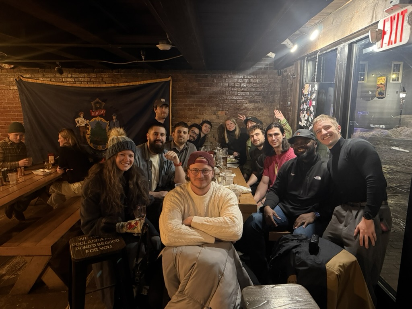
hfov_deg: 71.6
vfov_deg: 56.8
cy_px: 154
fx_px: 286
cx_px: 206
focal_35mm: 24
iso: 1000
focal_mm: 6.76
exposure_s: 1/30
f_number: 1.78
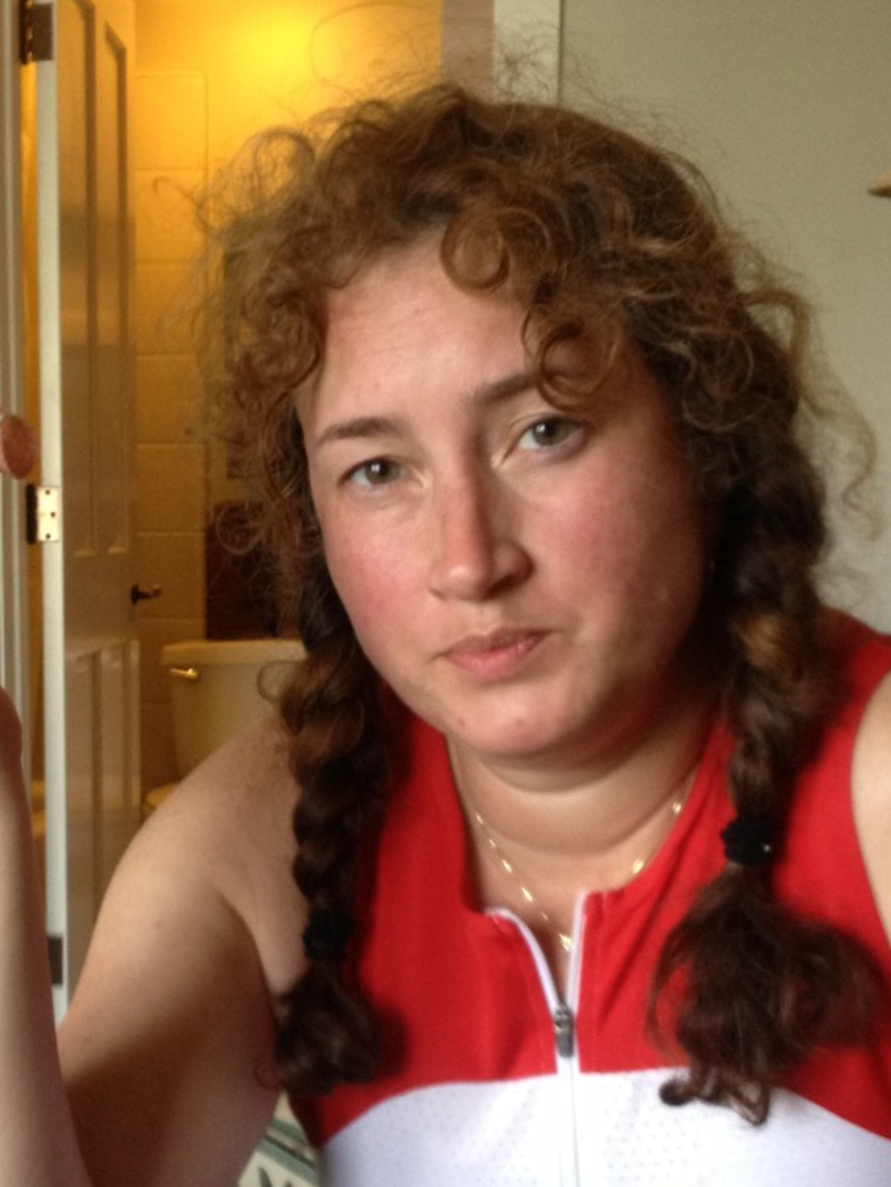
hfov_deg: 23.3
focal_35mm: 63
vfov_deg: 30.4
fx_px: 2161
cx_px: 366
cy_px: 829
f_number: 2.4
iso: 125
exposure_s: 1/20
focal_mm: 4.28
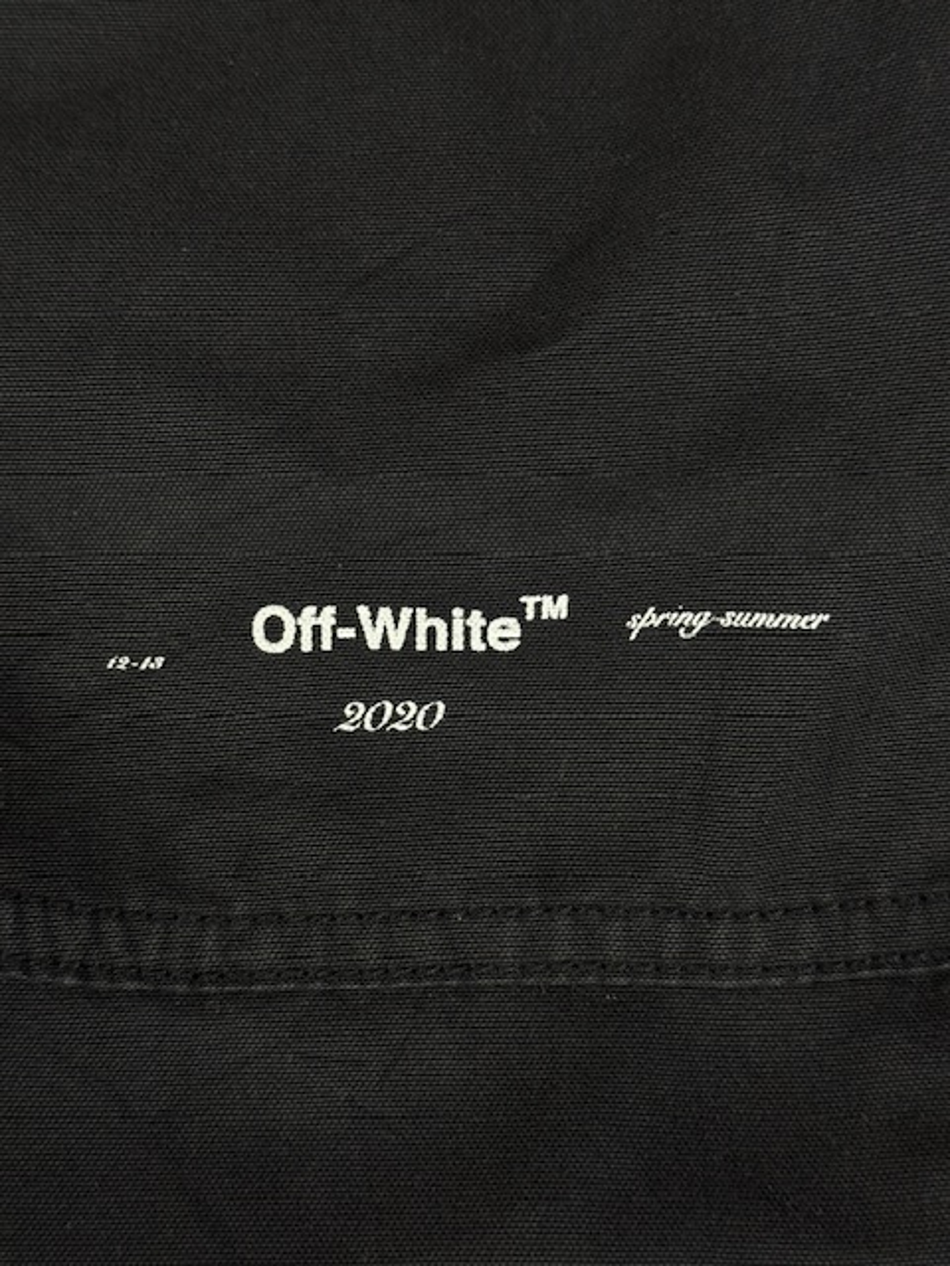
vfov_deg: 39.7
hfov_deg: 30.3
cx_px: 475
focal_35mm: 48
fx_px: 1756
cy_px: 633
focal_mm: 6.76
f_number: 1.78
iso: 160
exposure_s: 1/50
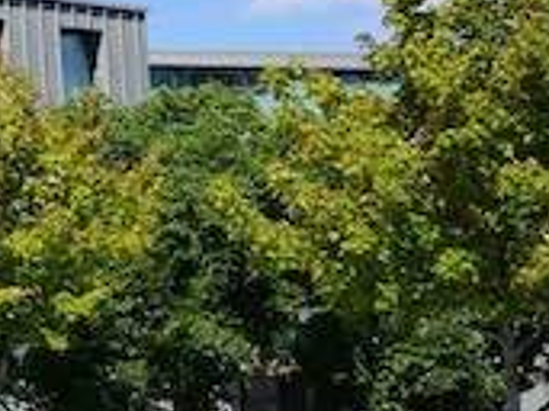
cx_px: -623
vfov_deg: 11.7
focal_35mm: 126
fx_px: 1997
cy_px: 191
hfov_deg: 13.1
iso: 100
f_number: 10
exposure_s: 1/160
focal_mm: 28
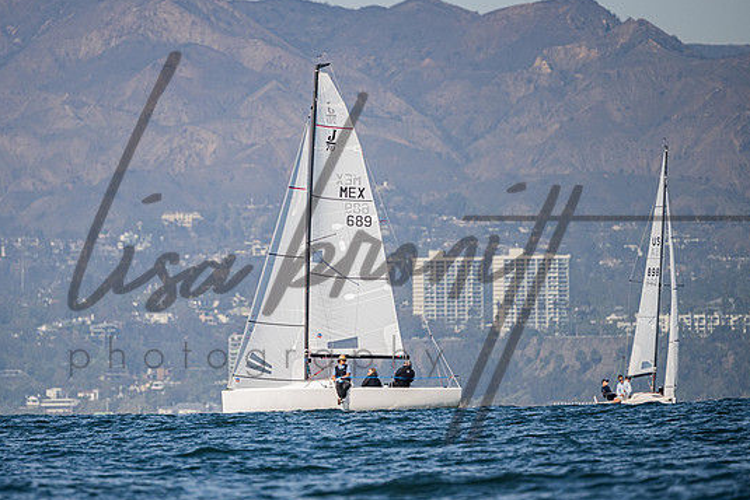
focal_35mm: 559
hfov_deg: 3.7
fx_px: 11648
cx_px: 286
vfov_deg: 2.5
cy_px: 295
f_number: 5.6
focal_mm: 400
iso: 320
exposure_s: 1/1600
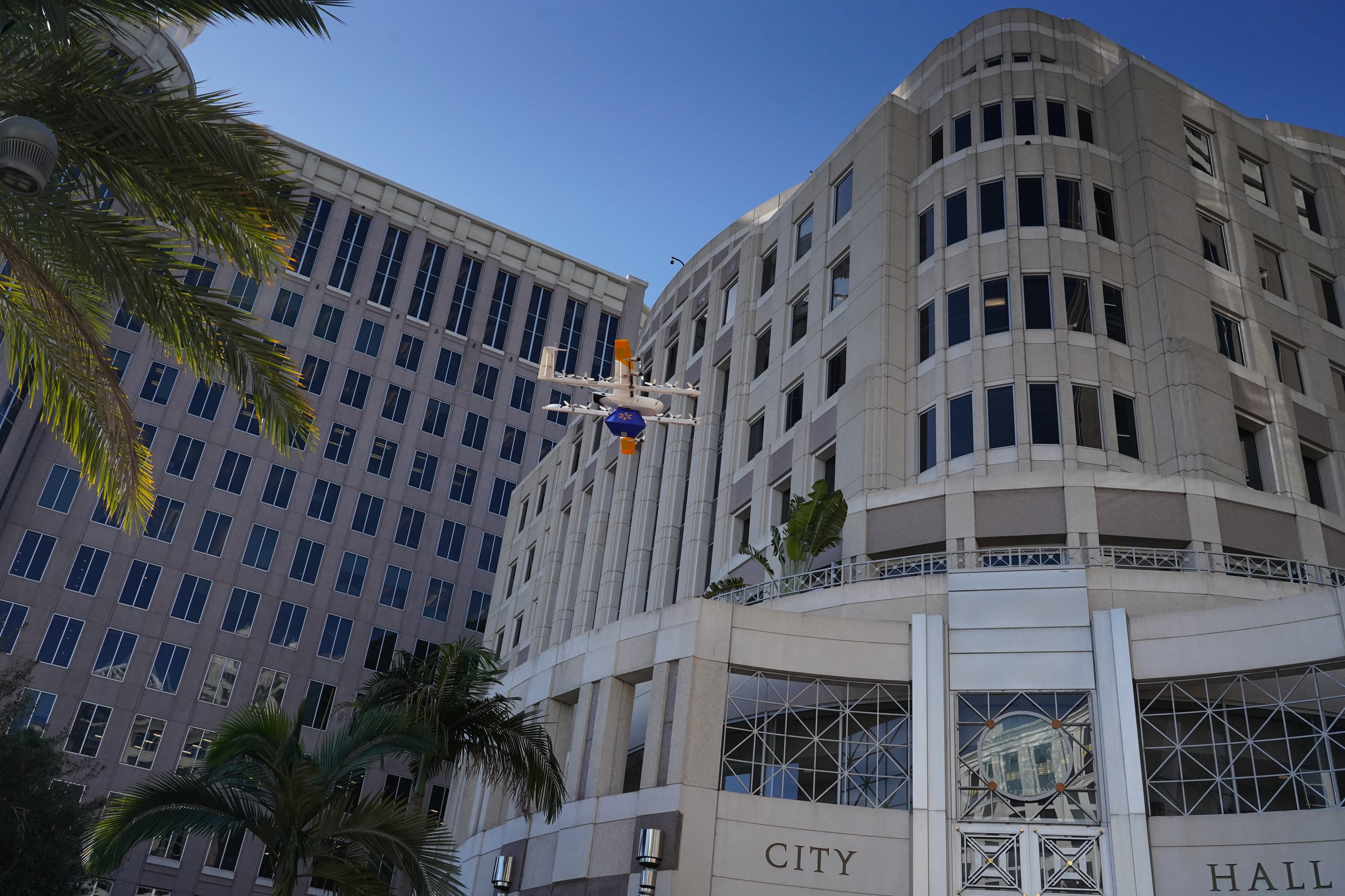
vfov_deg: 41.1
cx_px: 672
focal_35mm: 32
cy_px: 448
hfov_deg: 58.7
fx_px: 1195
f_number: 6.3
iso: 3200
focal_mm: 32
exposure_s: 1/8000
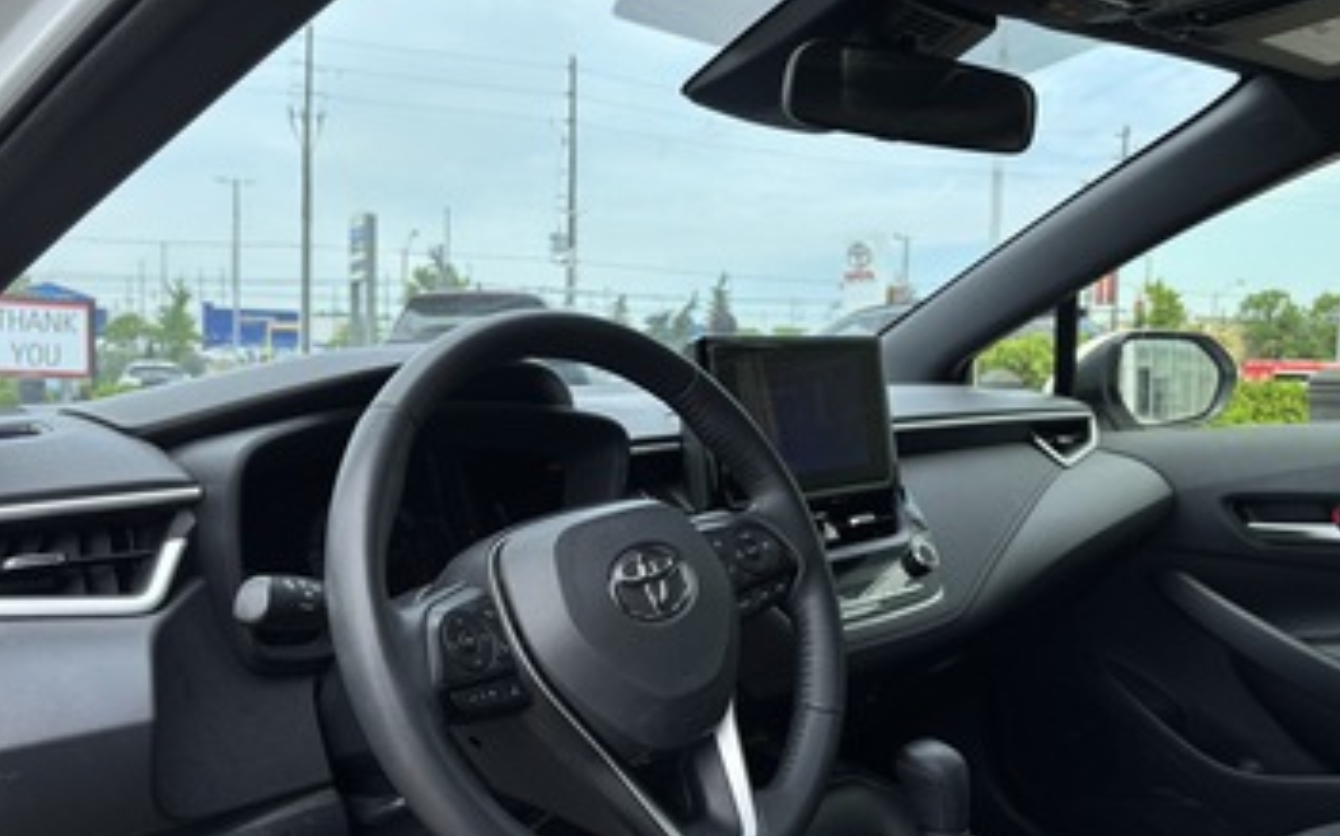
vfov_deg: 38.3
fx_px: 1205
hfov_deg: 58.2
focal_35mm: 33
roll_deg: -1.7
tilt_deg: -5.9
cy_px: 452
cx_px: 660
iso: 50
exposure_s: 1/1418
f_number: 1.6
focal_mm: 5.96
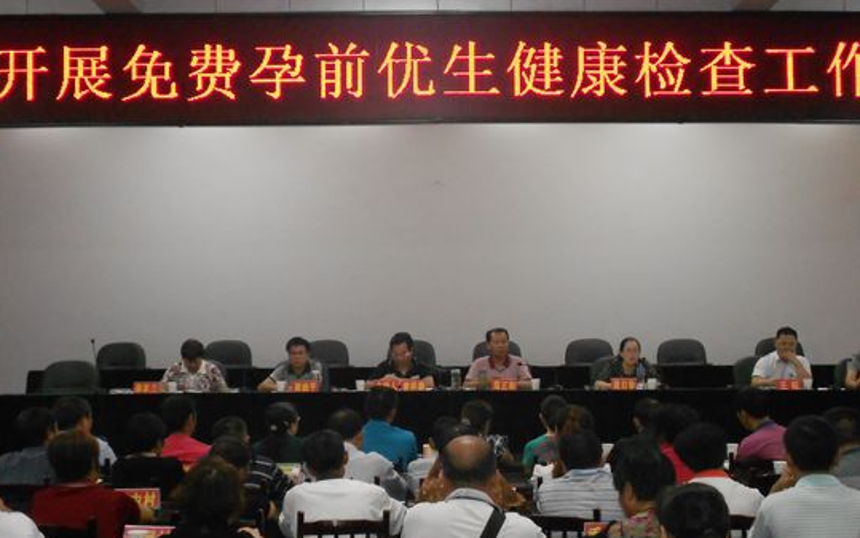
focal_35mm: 53
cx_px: 423
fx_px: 1242
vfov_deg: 24.4
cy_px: 303
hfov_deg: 38.2
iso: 800
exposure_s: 1/60
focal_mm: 8.8
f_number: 4.5
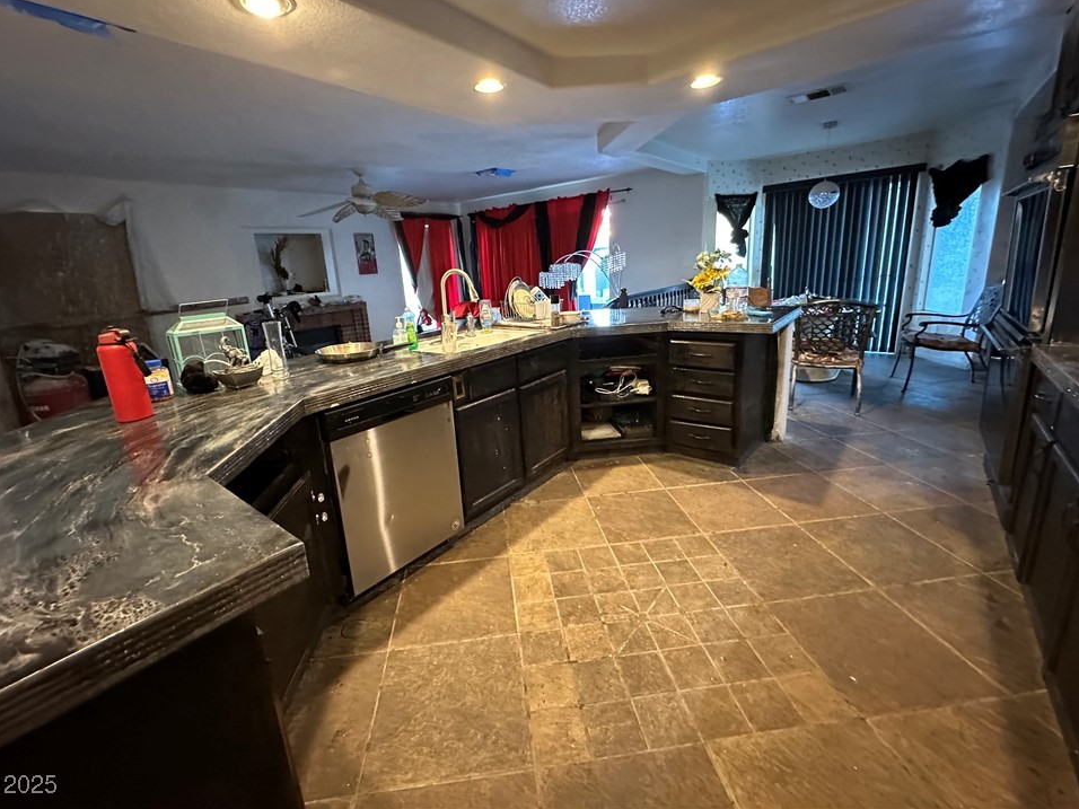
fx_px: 468
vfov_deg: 81.6
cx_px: 521
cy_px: 377
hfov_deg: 98.1
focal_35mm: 15
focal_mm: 2.22
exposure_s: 1/40
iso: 1000
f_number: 2.2
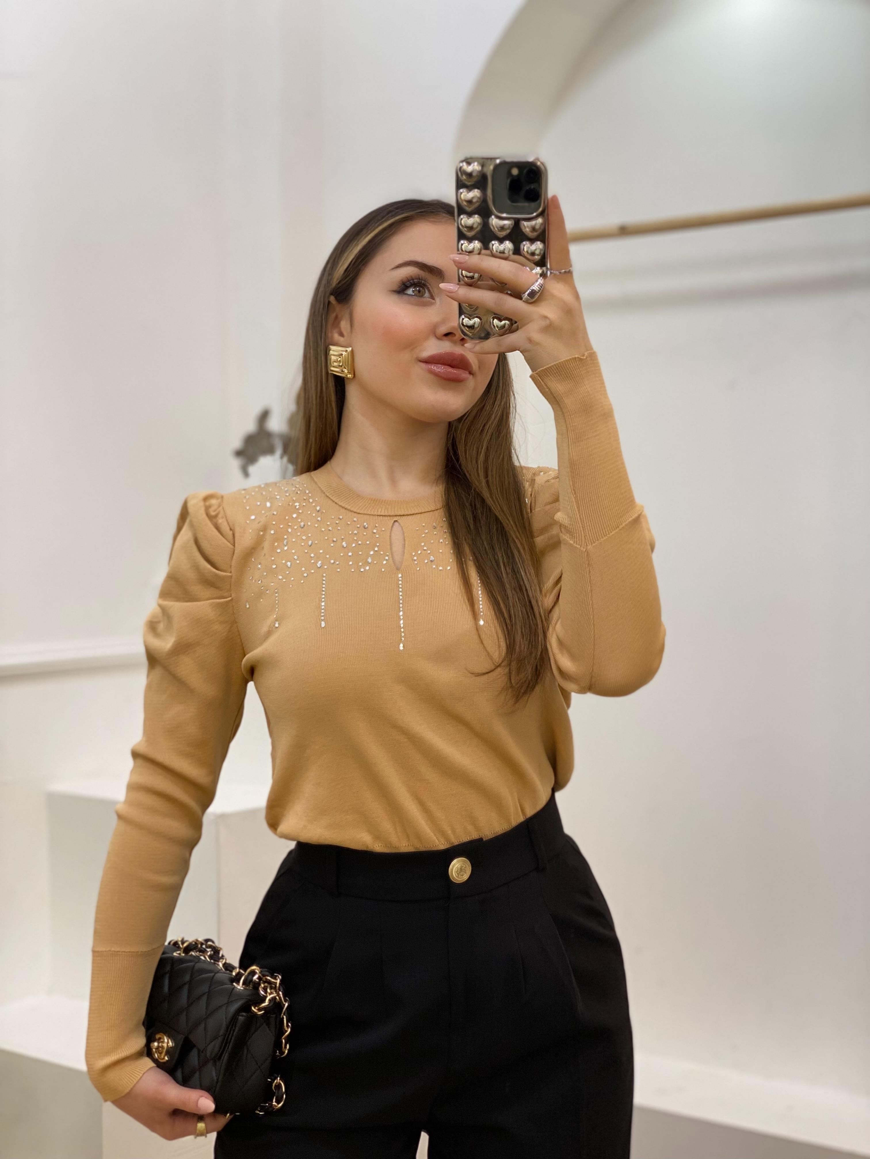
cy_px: 580
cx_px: 435
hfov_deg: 28.0
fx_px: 1743
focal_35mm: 52
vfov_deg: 36.8
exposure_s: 1/100
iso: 80
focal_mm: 6
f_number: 2
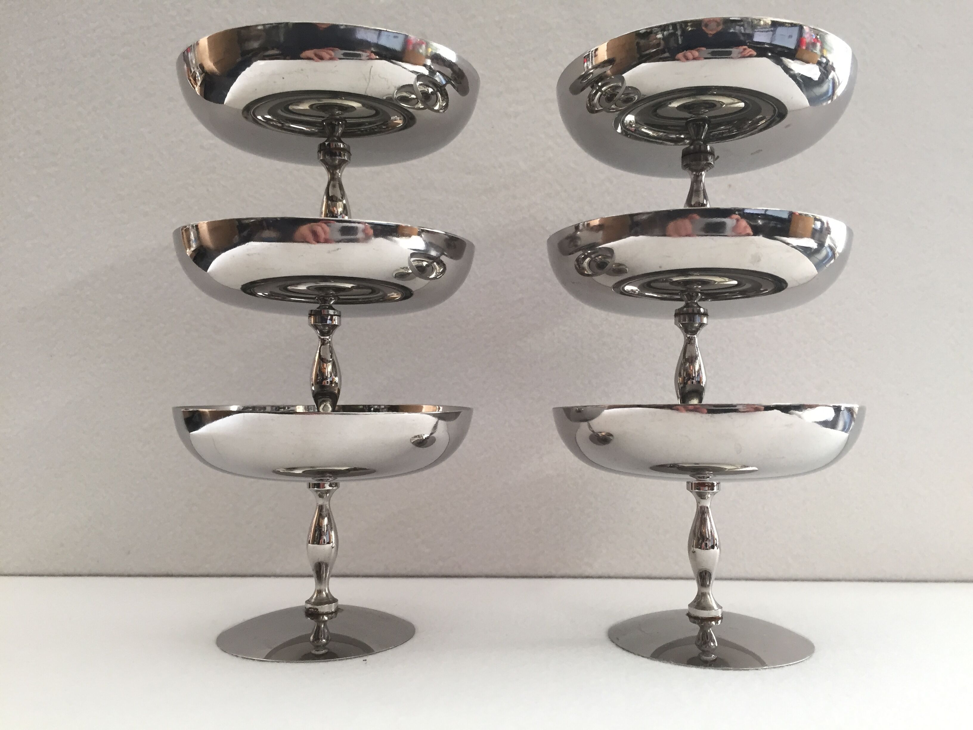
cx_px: 486
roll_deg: -0.6
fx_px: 815
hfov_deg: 61.7
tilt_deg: +3.1
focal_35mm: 29
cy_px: 365
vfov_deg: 48.2
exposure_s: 1/33
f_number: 2.2
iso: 64
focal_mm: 4.15
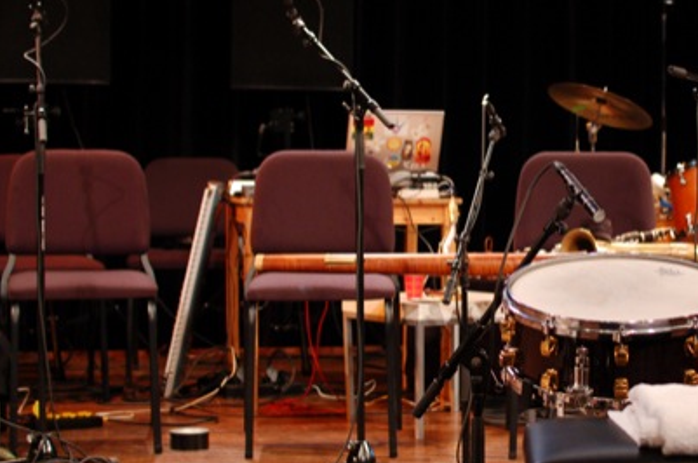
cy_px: 225
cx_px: 513
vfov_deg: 16.2
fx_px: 1622
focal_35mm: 84
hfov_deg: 24.1
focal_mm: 35
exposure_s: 1/50
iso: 800
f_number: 3.5
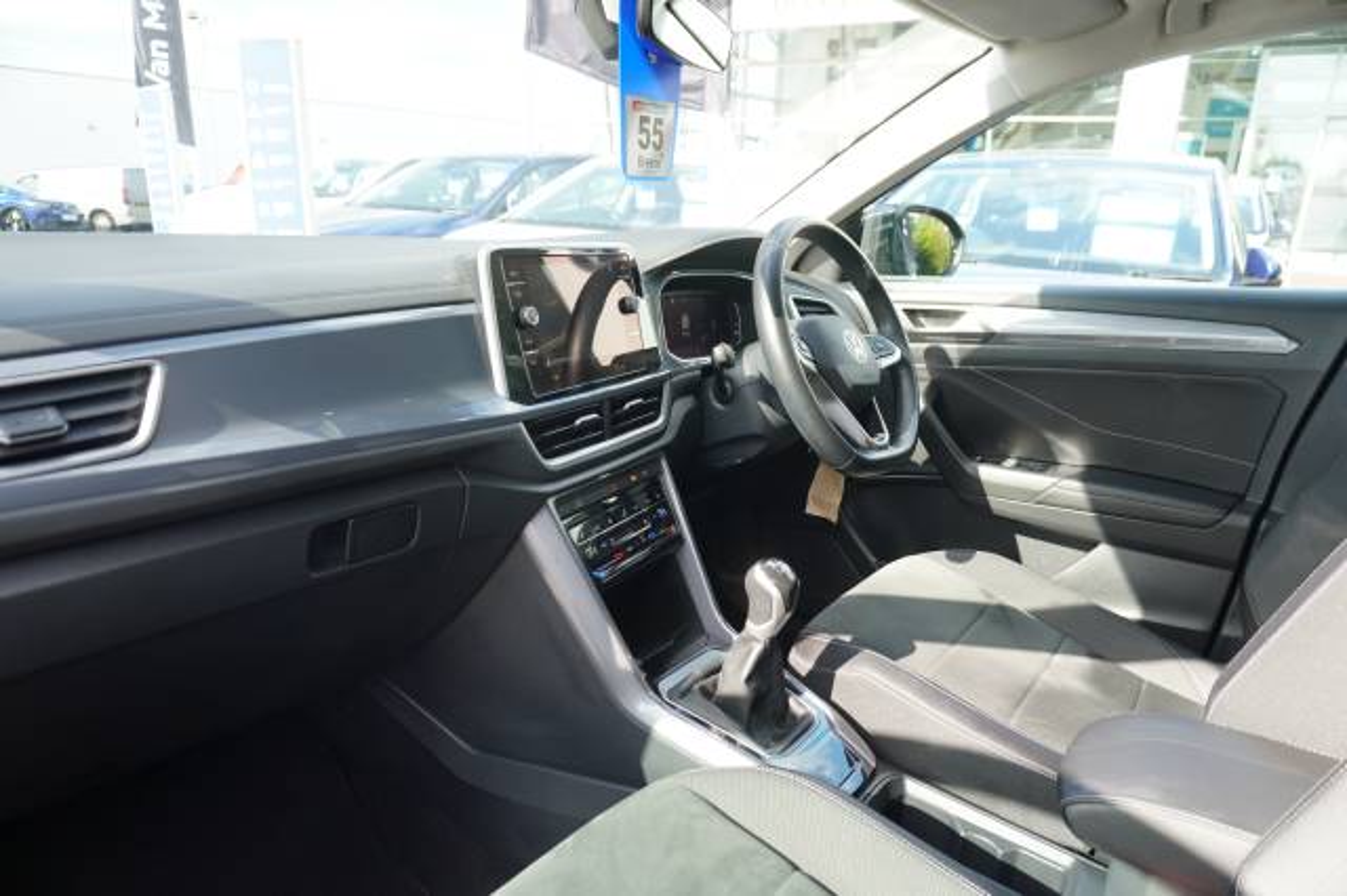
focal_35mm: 24
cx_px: 674
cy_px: 448
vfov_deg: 53.1
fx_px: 897
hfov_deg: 73.8
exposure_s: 1/60
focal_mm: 16
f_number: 4
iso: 125
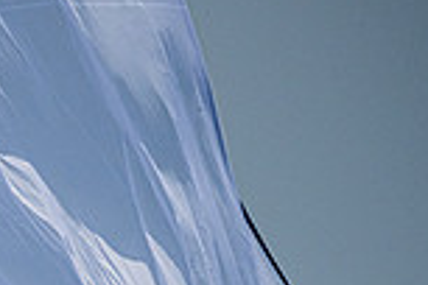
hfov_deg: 1.1
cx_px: -456
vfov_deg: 0.7
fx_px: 23039
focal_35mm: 1938
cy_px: 591
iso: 400
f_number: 6.3
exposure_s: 1/6400
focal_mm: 400
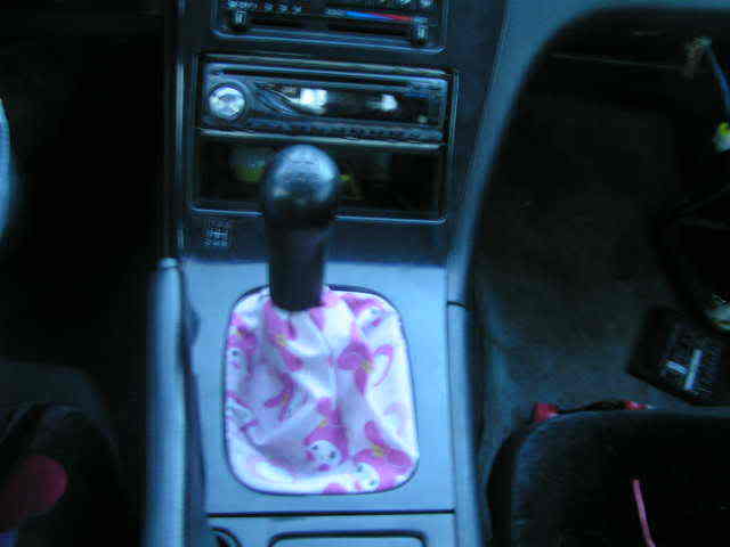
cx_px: 365
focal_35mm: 38
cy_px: 274
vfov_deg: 37.7
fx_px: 801
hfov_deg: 49.0
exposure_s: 1/6
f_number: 2.8
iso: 200
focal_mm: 5.8
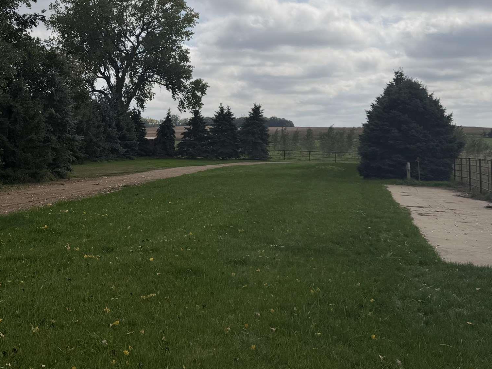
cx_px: 129
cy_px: 78
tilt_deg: +4.7
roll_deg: -0.2
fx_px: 696
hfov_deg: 38.0
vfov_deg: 29.1
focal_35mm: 49
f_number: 1.78
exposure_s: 1/11905
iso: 80
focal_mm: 6.76
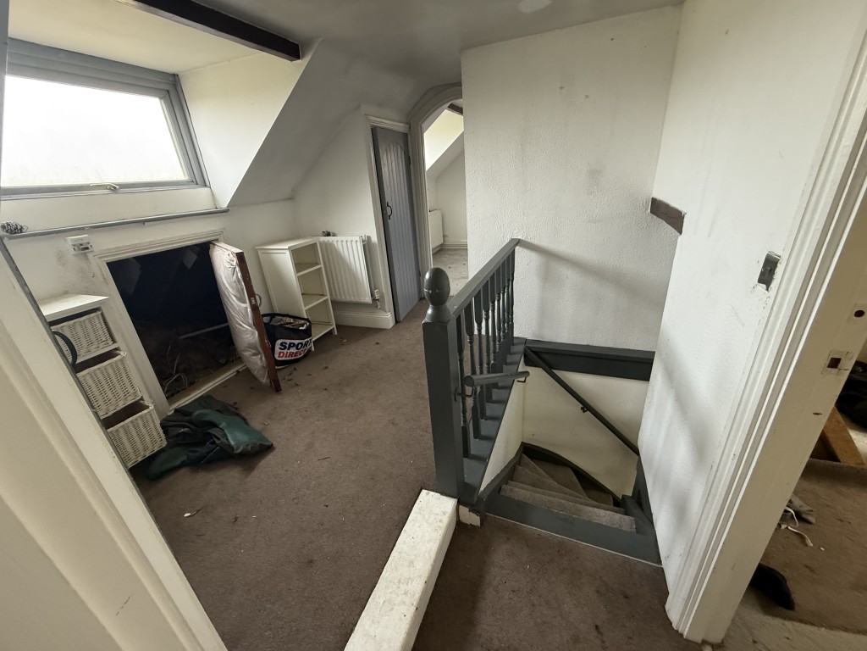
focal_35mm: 14
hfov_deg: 102.1
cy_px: 326
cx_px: 434
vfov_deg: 85.7
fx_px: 351
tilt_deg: -21.6
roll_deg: +4.0
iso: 320
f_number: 2.2
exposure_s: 1/95
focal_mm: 2.22
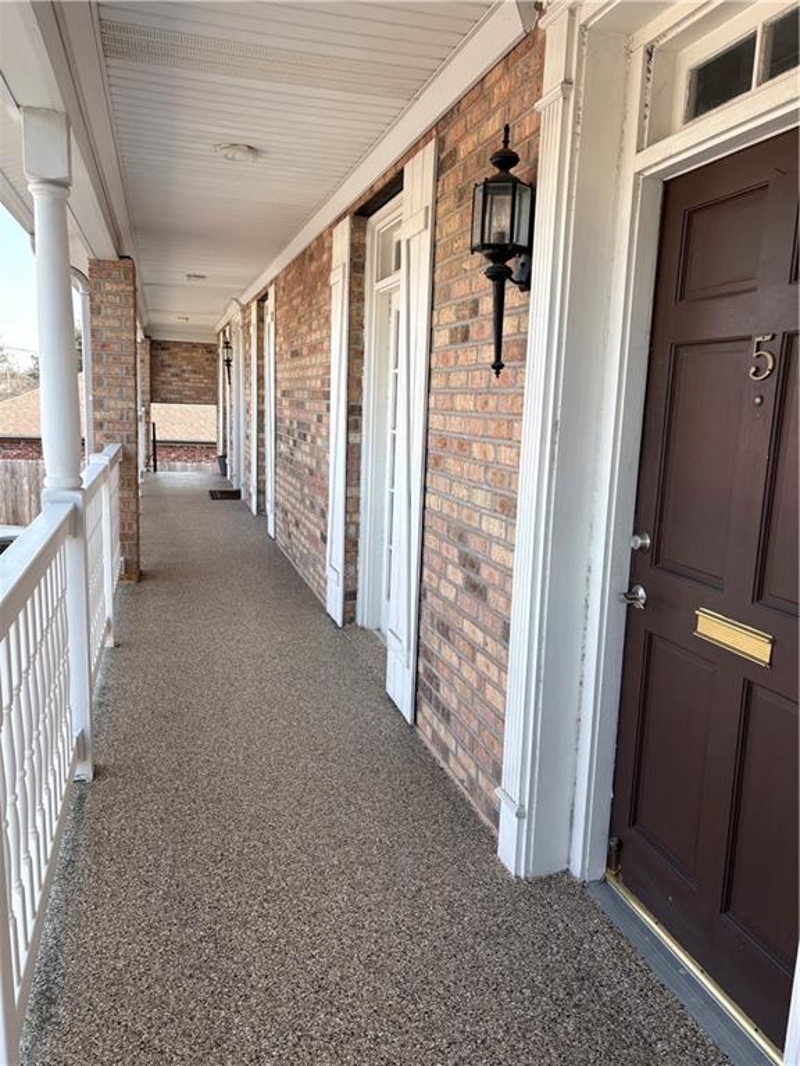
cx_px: 400
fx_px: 801
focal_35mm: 26
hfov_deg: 53.1
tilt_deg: -9.6
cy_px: 533
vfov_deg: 67.3
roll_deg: -2.0
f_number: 1.6
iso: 50
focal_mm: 5.96
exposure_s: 1/566
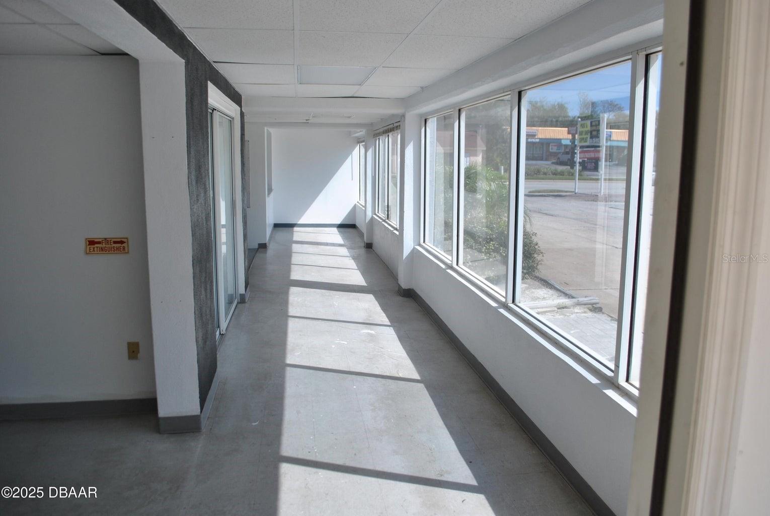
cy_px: 258
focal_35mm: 27
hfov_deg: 67.3
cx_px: 385
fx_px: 578
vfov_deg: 48.0
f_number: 5.6
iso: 140
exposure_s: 1/125
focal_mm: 18
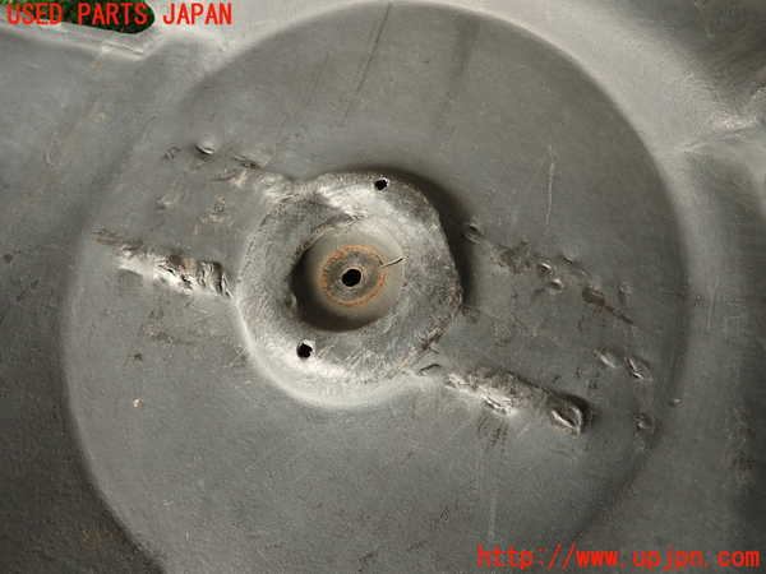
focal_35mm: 25
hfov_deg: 69.4
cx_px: 383
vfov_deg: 54.9
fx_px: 553
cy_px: 287
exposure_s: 1/60
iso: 160
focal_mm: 4.5
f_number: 2
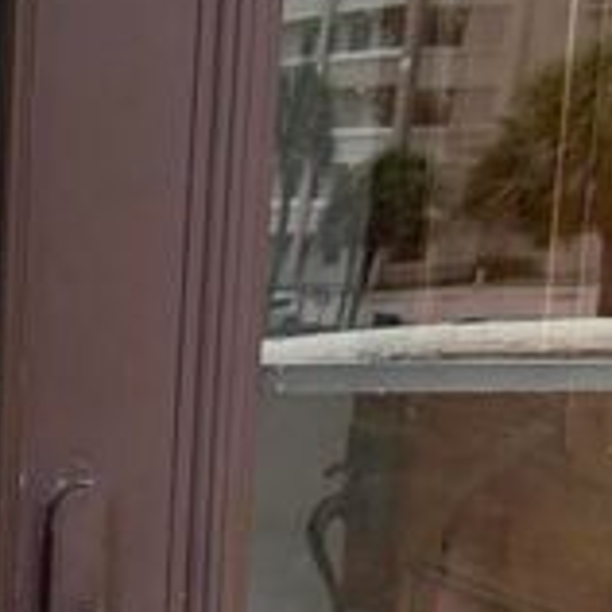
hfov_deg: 17.3
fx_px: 1940
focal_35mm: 97
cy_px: 459
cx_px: -77
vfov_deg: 17.8
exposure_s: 1/2008
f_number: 1.5
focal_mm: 5.7
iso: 50
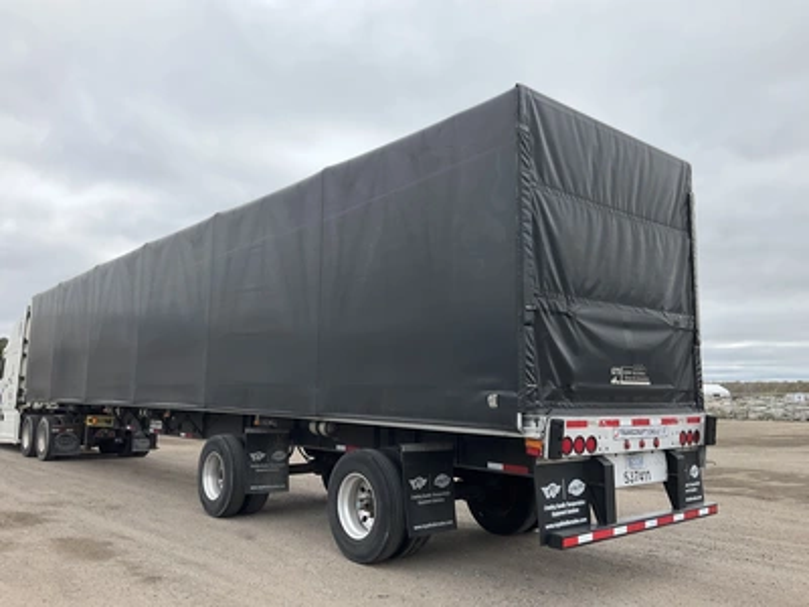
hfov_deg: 61.7
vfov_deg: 48.2
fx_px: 678
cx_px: 404
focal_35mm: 29
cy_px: 304
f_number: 1.8
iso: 25
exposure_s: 1/898
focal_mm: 3
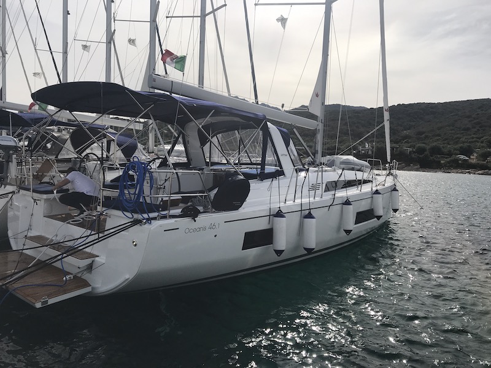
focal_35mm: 28
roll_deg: -2.7
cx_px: 246
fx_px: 397
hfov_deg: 63.4
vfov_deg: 49.7
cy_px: 184
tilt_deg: -2.6
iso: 20
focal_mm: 3.99
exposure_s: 1/6410
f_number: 1.8
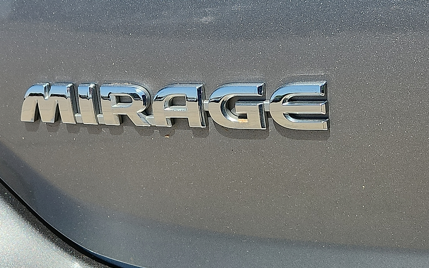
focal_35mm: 31
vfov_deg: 40.6
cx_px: 180
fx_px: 362
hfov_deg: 60.9
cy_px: 129
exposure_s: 1/1667
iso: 50
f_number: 1.8
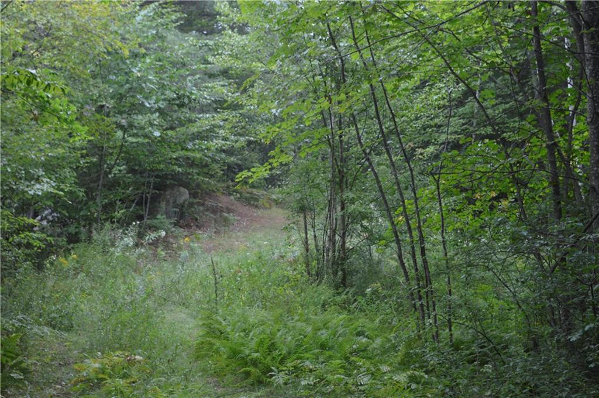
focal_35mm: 69
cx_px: 300
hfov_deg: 29.3
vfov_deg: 19.7
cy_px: 199
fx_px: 1147
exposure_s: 1/100
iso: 400
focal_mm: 46
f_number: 5.3
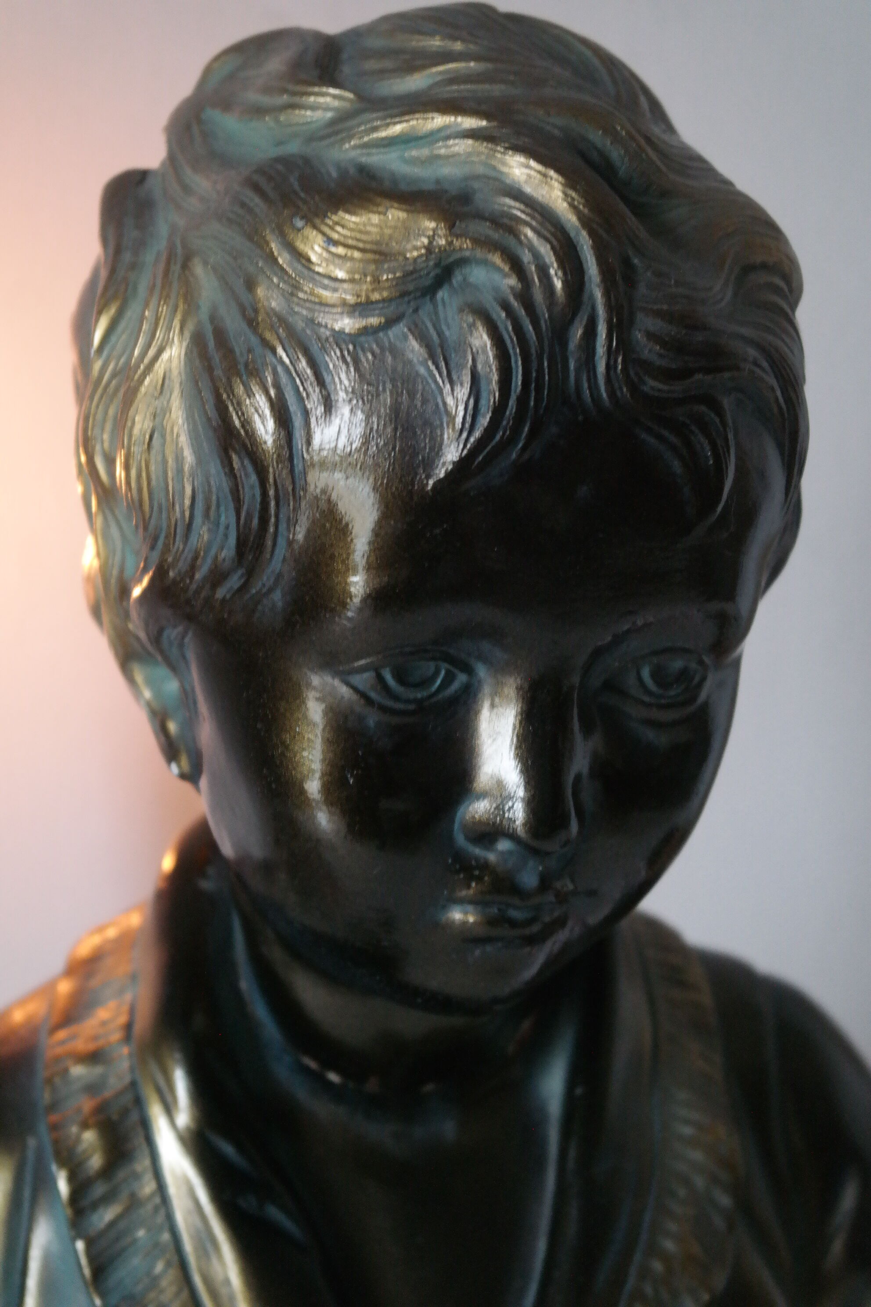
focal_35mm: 77
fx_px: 2794
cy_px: 654
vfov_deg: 26.3
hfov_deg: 17.7
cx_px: 436
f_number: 5.6
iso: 3200
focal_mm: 50
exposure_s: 1/30
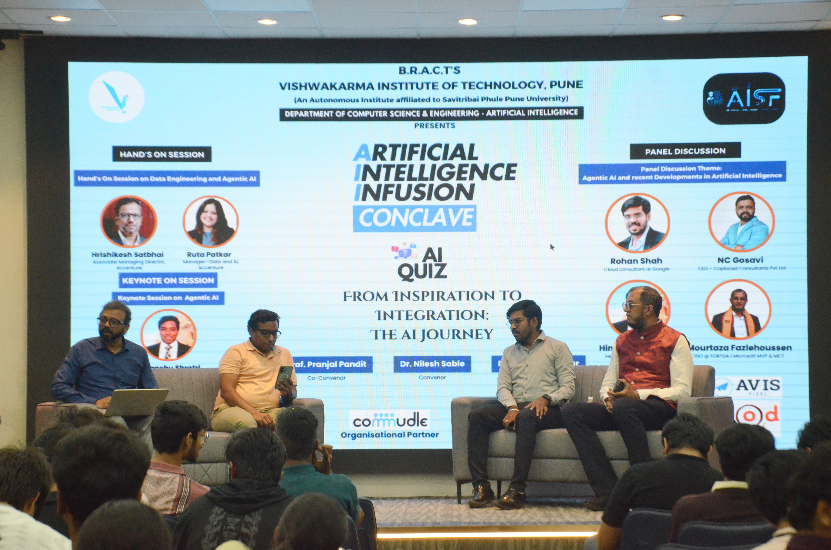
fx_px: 2281
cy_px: 275
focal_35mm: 99
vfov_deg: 13.8
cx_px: 416
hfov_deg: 20.7
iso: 3200
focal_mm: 66
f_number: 6.3
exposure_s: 1/640
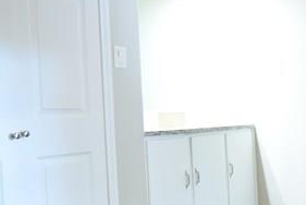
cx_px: 400
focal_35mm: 54
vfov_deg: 25.1
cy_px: 122
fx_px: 459
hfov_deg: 29.5
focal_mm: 14
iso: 1250
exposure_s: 1/40
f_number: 2.8
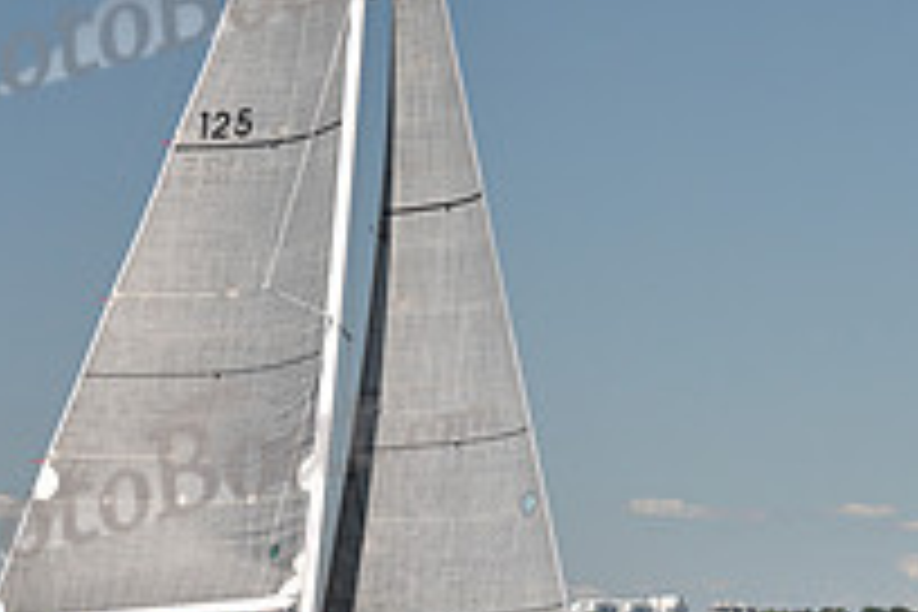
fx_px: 6222
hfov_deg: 8.4
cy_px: 182
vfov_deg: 5.6
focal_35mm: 244
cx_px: 738
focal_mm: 86
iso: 250
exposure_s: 1/1250
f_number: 4
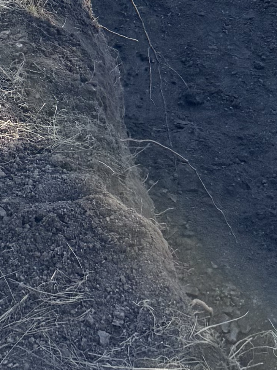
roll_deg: -3.8
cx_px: 70
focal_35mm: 141
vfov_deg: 11.8
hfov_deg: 10.5
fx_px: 1504
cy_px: -476
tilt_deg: -11.6
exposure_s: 1/980
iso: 80
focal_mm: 6.76
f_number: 1.78
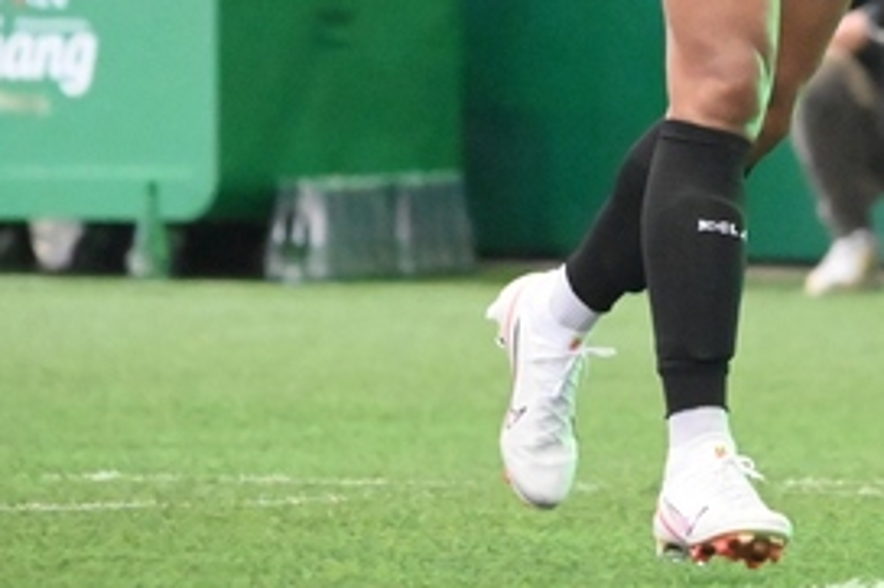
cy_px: -276
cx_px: 982
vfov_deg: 2.1
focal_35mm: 646
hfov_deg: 3.2
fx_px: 15853
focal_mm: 195
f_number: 5
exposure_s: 1/640
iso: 25600
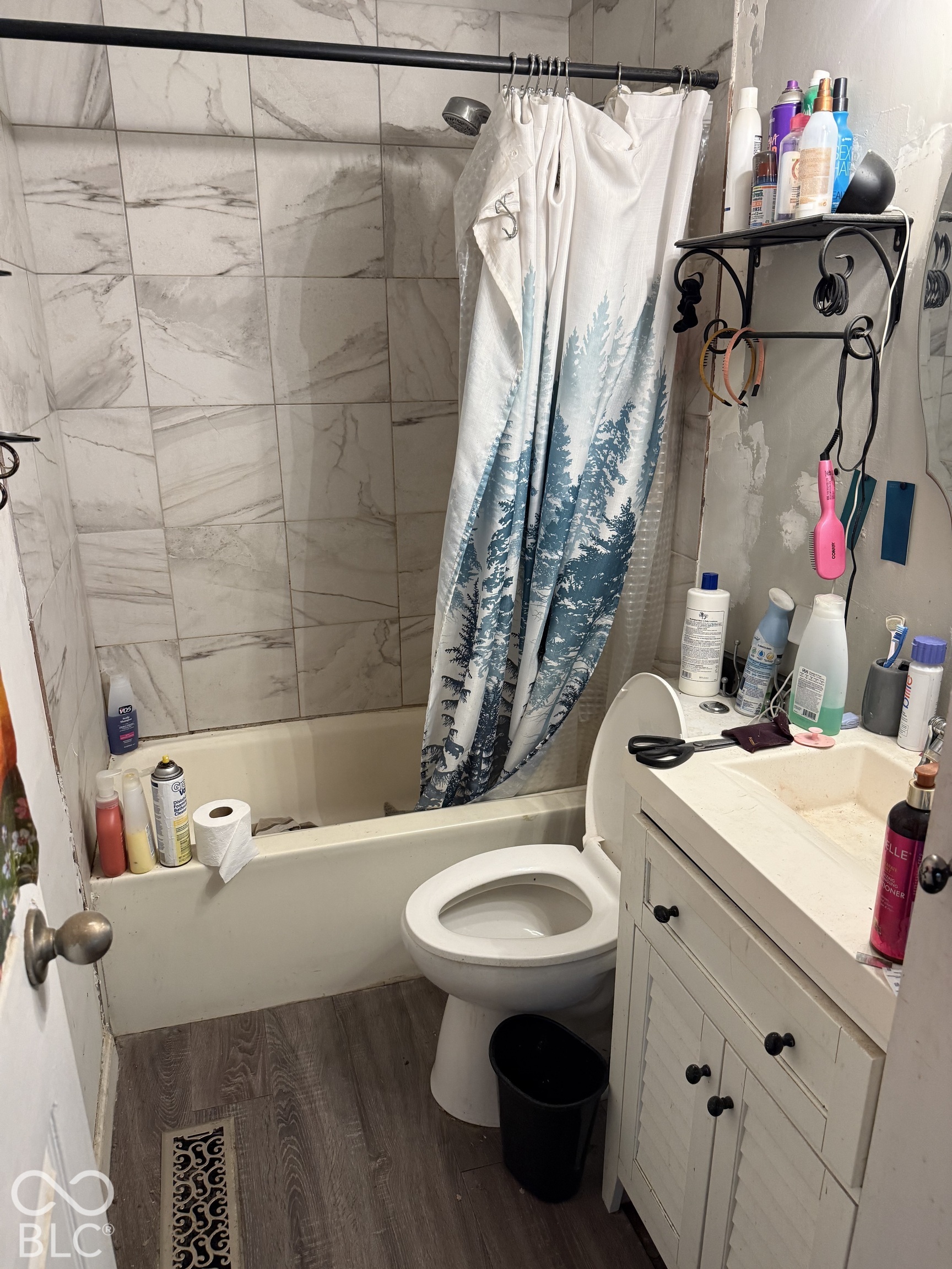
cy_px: 634
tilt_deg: -17.2
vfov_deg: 71.6
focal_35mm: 24
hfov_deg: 56.8
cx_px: 476
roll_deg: -0.6
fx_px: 880
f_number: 1.78
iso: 250
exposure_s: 1/60
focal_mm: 6.76
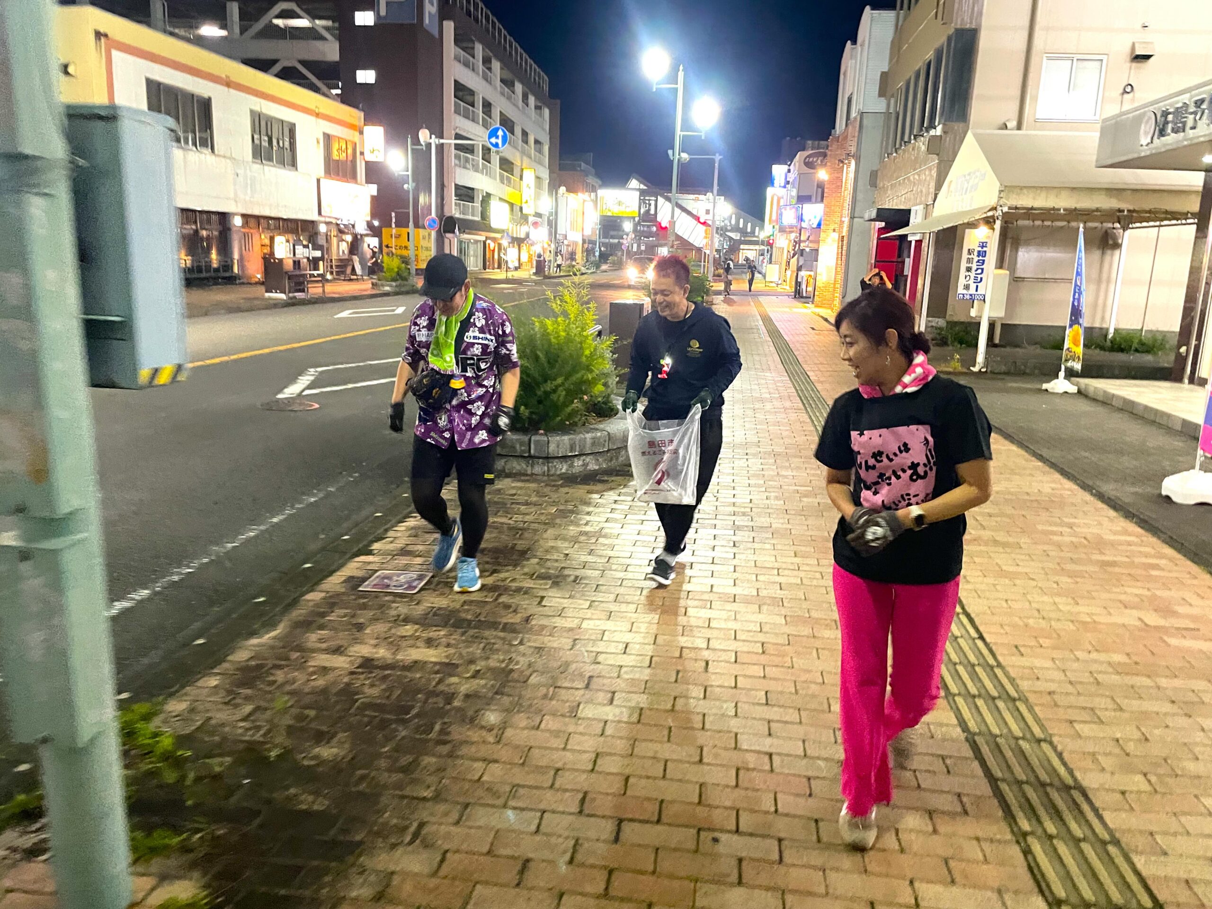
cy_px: 454
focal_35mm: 26
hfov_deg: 67.3
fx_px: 910
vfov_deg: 53.1
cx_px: 606
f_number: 1.6
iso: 500
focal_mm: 4.2
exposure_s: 1/30
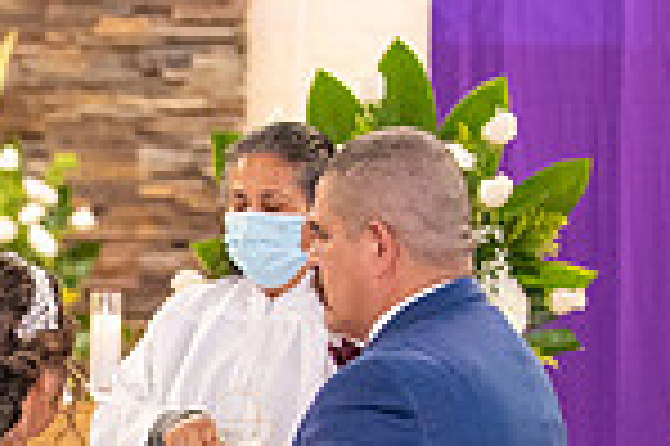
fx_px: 6060
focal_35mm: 326
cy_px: 648
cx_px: -137
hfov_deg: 6.3
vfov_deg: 4.2
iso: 2000
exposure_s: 1/160
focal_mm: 78
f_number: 2.8
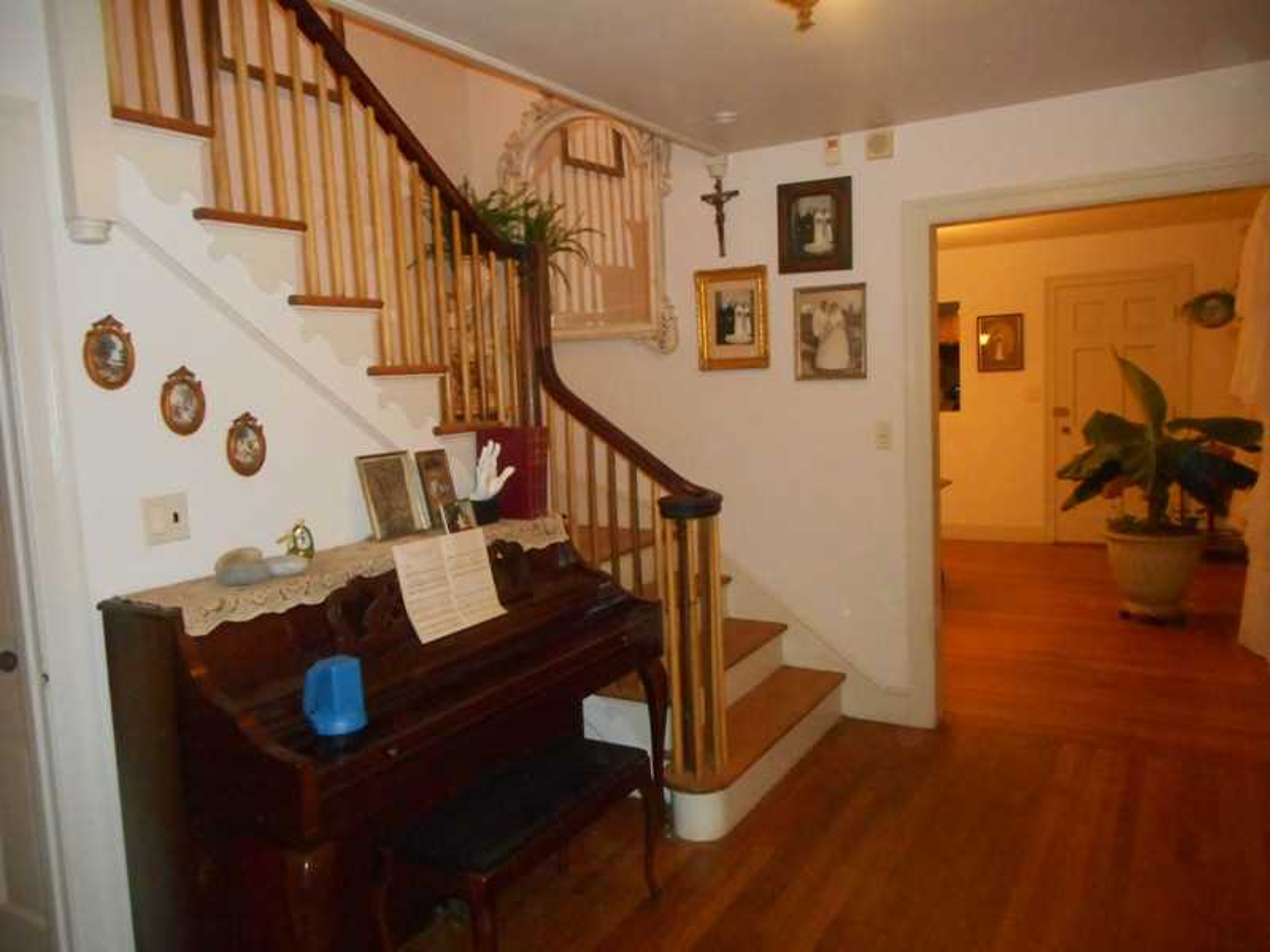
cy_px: 476
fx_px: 917
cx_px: 635
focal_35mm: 25
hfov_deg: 69.4
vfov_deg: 54.9
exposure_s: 1/25
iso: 640
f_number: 3.7
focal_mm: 4.5
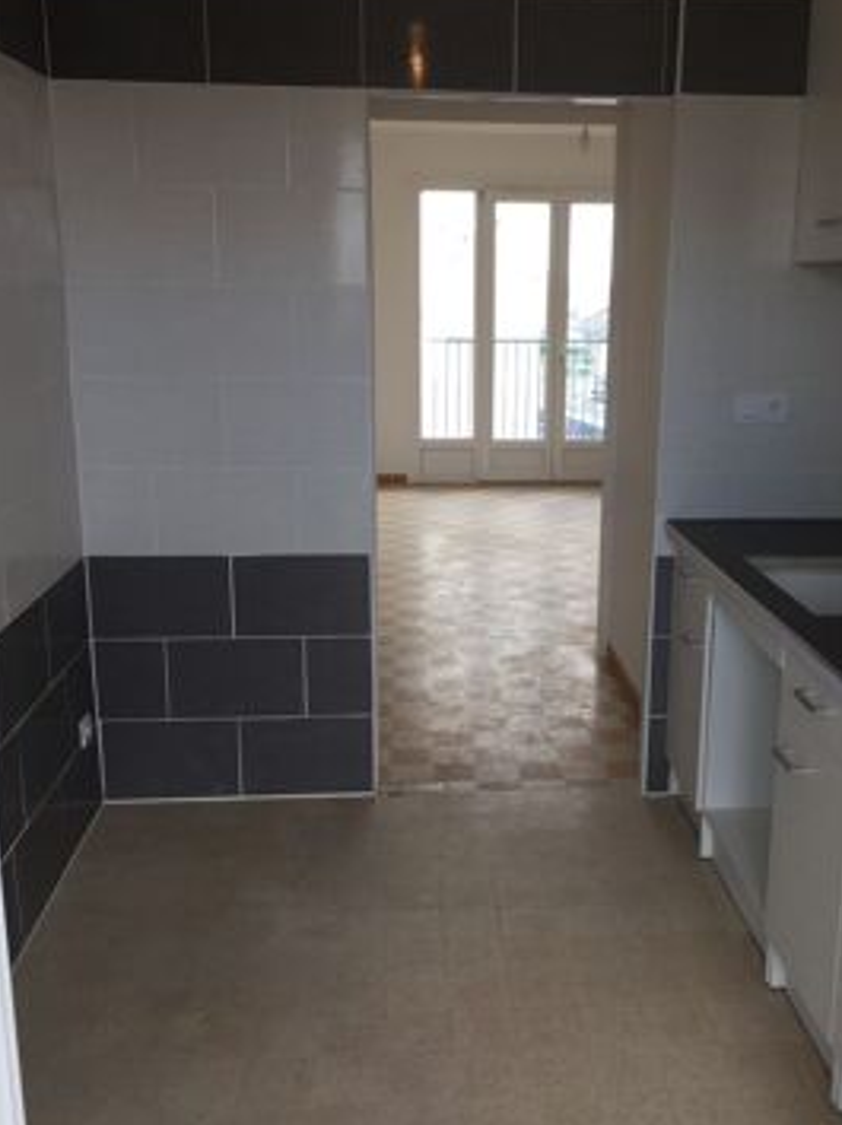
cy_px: 593
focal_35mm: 35
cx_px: 489
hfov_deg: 40.5
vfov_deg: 52.6
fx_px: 1136
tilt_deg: -14.2
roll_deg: -0.1
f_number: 2.2
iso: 32
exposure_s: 1/100
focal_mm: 4.15
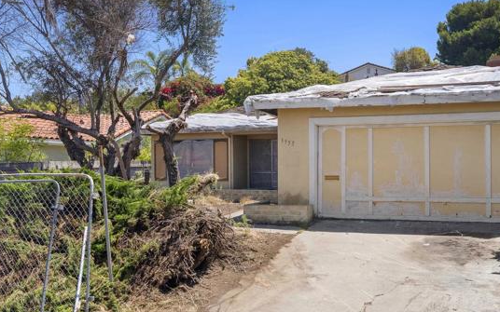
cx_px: 285
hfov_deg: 50.2
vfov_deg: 32.6
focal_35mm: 39
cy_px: 116
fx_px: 531
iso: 500
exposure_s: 1/320
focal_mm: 32
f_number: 9
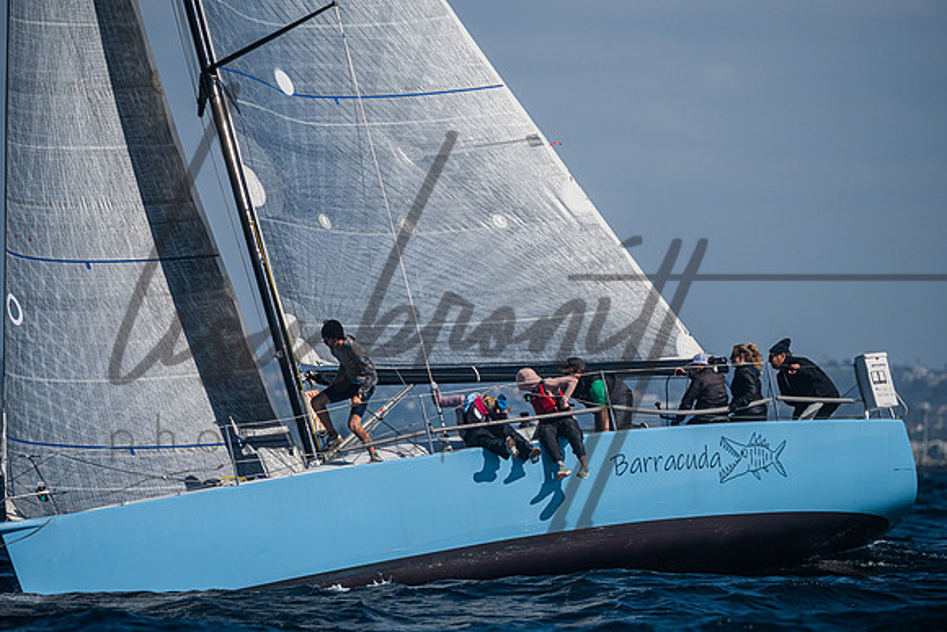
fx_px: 11365
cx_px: 503
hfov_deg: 4.8
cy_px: 304
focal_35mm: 432
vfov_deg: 3.2
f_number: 6.3
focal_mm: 400
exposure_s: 1/8000
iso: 400
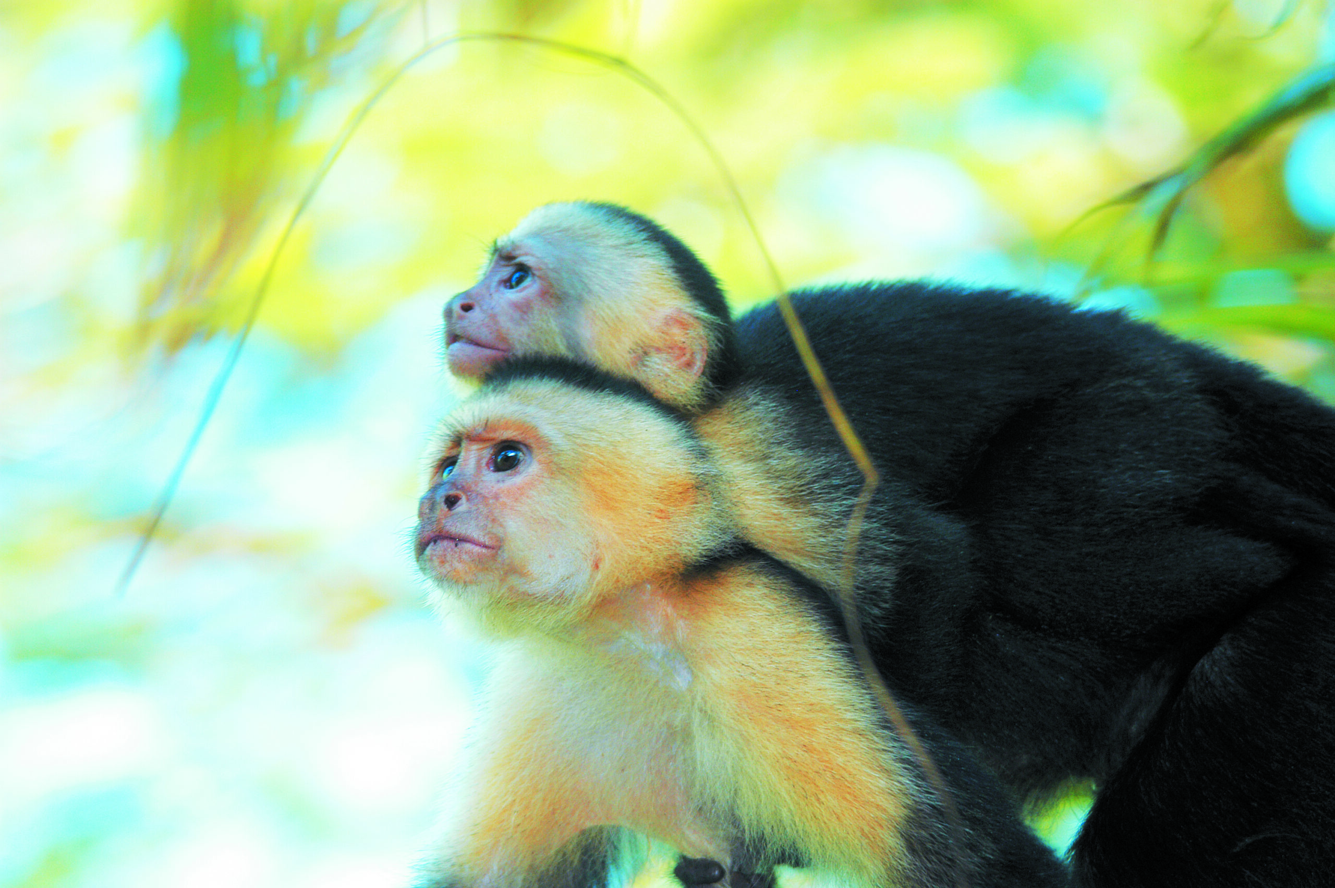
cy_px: 444
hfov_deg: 7.6
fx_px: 10003
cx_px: 668
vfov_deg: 5.1
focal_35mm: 270
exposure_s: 1/180
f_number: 6.3
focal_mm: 180
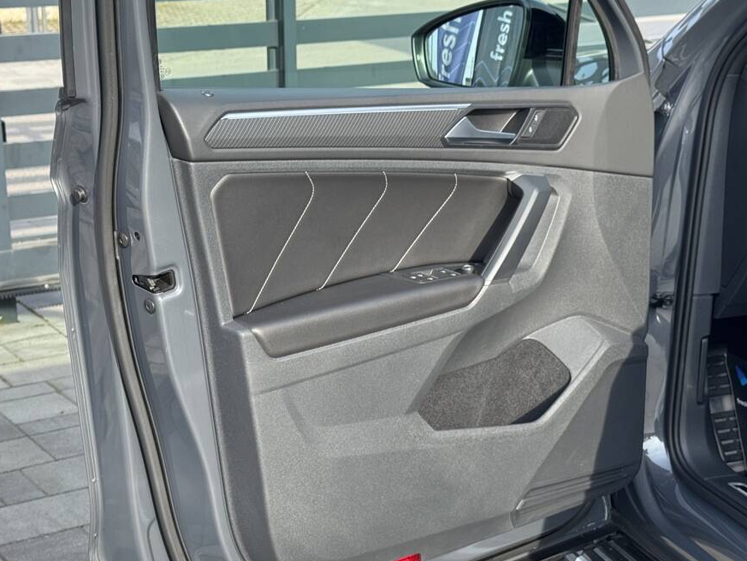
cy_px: 356
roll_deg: -0.6
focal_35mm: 66
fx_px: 1424
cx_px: 379
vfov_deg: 22.2
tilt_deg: -19.3
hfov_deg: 29.4
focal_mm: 6.76
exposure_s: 1/913
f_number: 1.78
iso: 64
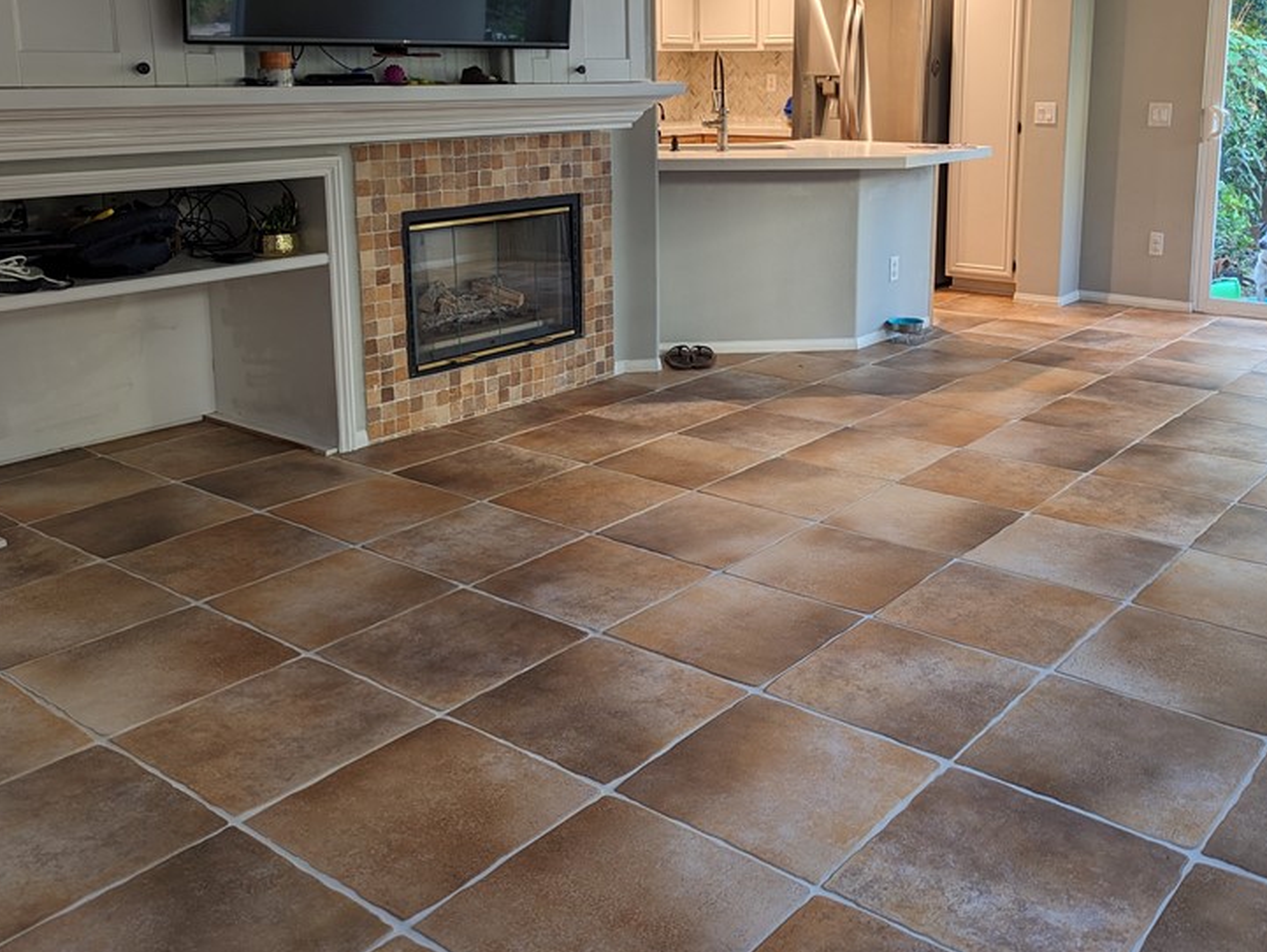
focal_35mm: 34
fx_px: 1245
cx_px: 728
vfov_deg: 41.2
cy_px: 306
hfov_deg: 53.7
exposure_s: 1/25.2
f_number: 1.85
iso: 45
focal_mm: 6.81
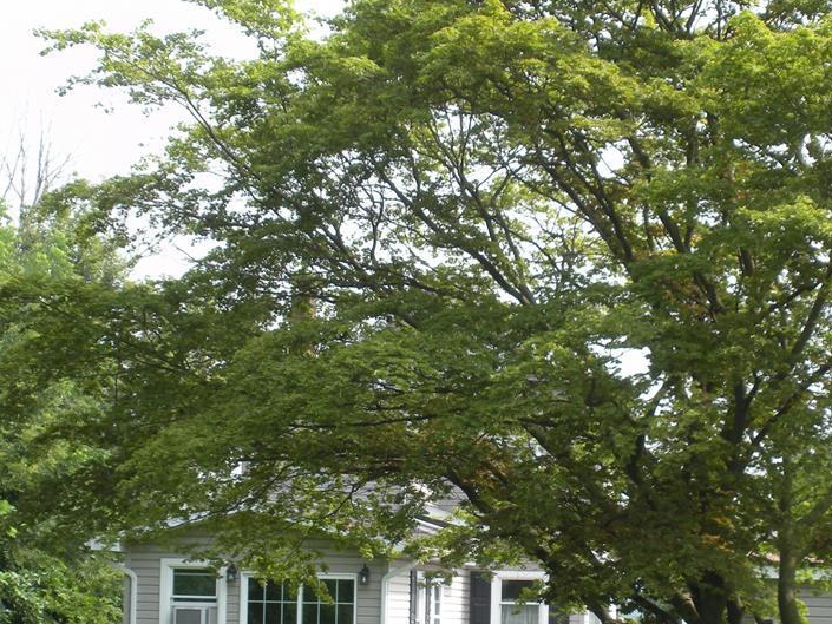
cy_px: 435
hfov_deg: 21.7
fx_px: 2164
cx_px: 509
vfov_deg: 16.4
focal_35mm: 90
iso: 64
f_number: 4.6
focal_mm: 11.2
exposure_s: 1/141
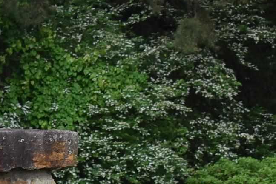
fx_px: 2232
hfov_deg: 6.8
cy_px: 293
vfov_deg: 4.7
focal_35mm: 291
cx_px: -334
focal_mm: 42
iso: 400
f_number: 7.1
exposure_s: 1/200
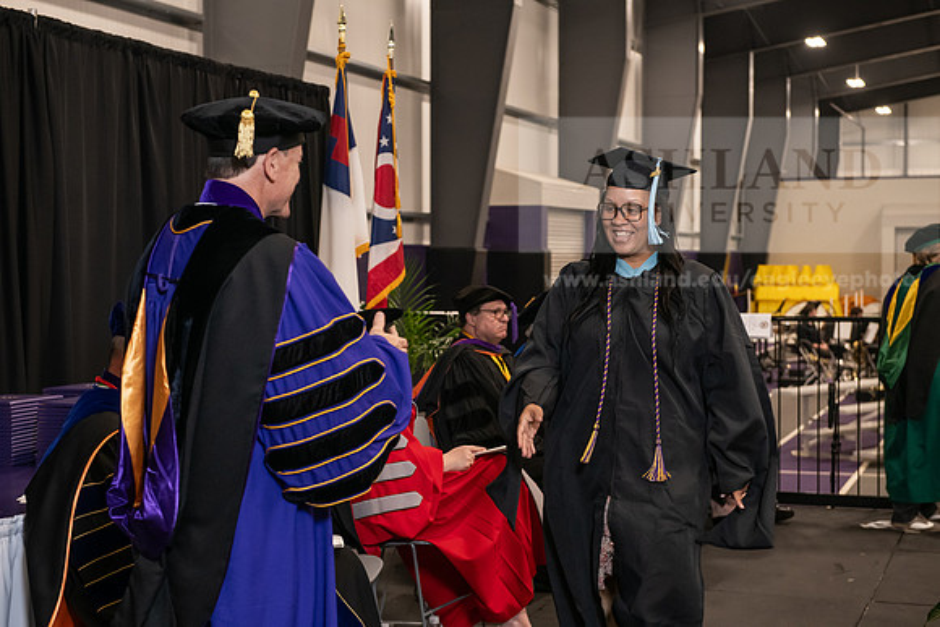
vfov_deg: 21.9
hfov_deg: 32.4
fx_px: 1619
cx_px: 470
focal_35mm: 62
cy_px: 314
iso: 2000
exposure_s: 1/125
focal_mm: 62
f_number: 5
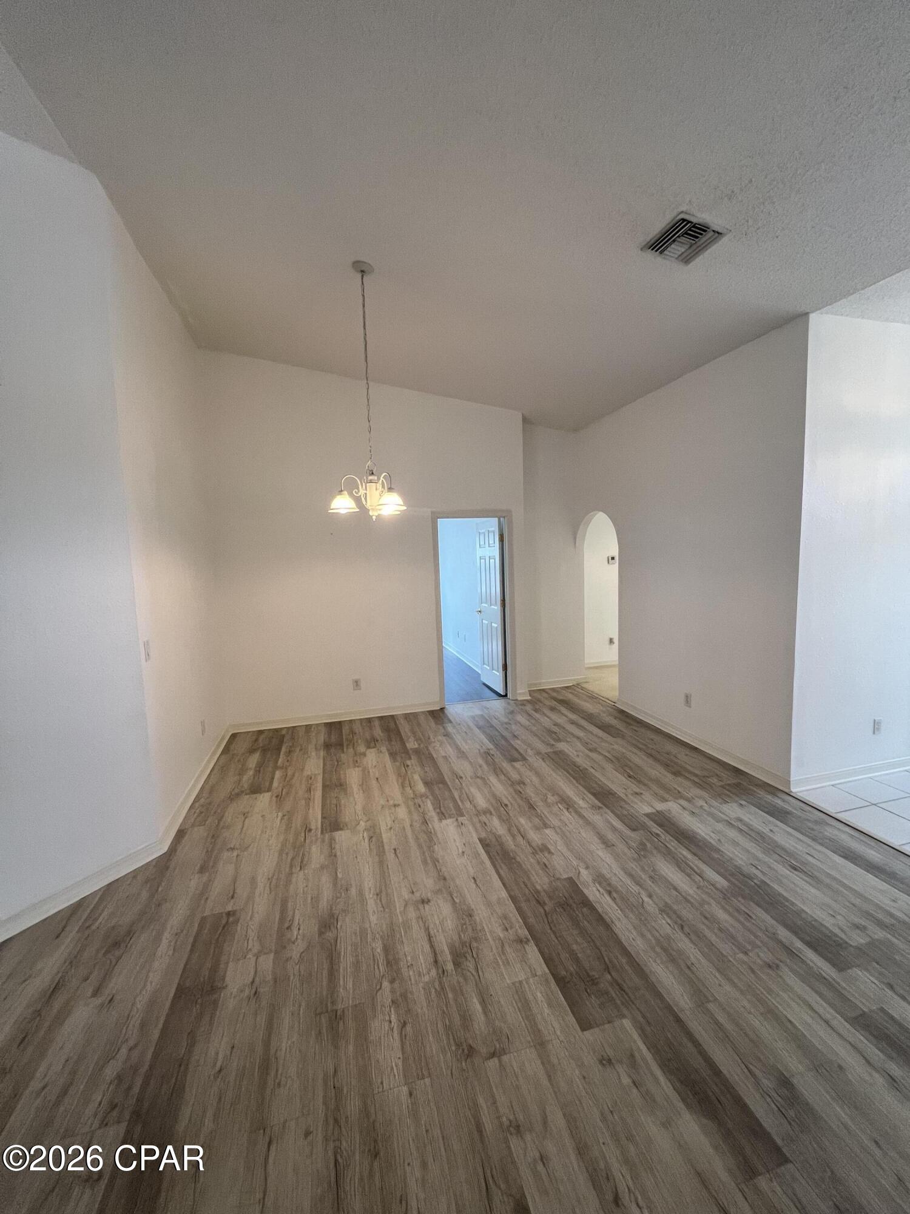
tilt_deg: -5.8
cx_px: 455
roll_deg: +2.0
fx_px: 456
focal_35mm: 13
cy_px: 607
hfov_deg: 89.9
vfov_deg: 106.2
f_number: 1.8
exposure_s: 1/60
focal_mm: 1.57
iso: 160
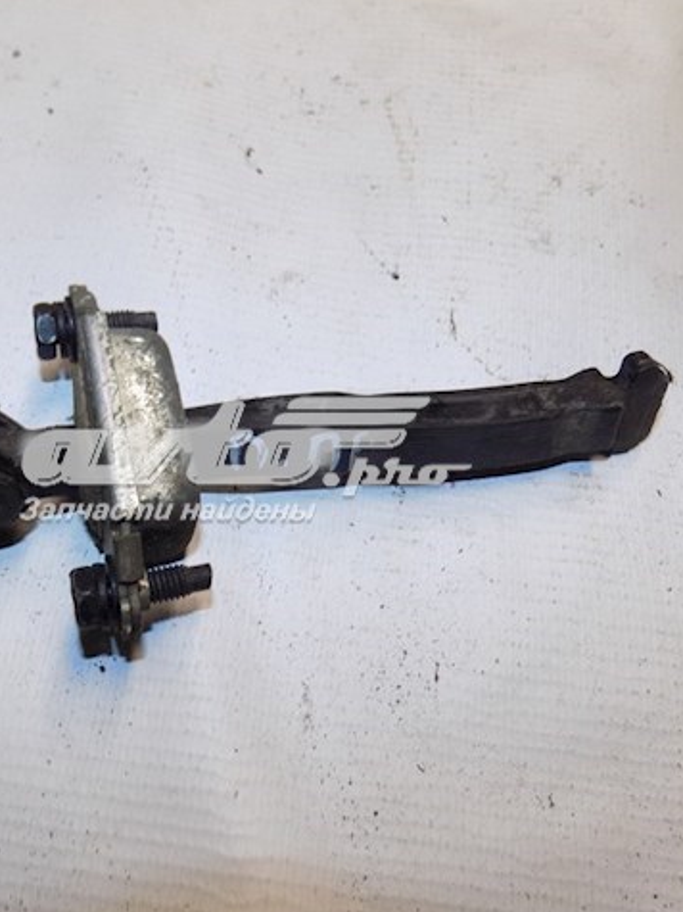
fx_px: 816
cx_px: 240
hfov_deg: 44.9
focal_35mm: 31
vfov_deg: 58.4
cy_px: 455
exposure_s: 1/30
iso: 125
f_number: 3.1
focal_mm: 4
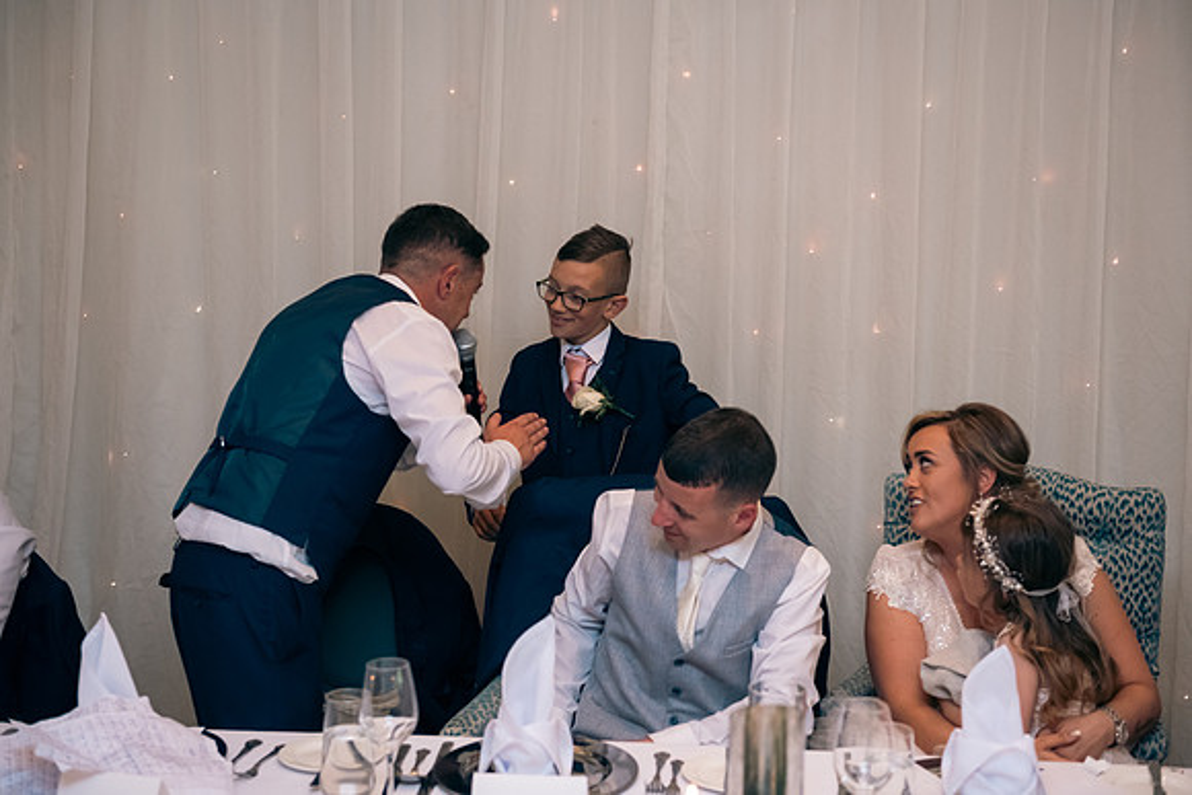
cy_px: 398
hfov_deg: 35.6
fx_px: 1855
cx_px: 596
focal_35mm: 56
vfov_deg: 24.2
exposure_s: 1/160
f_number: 3.5
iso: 800
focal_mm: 56
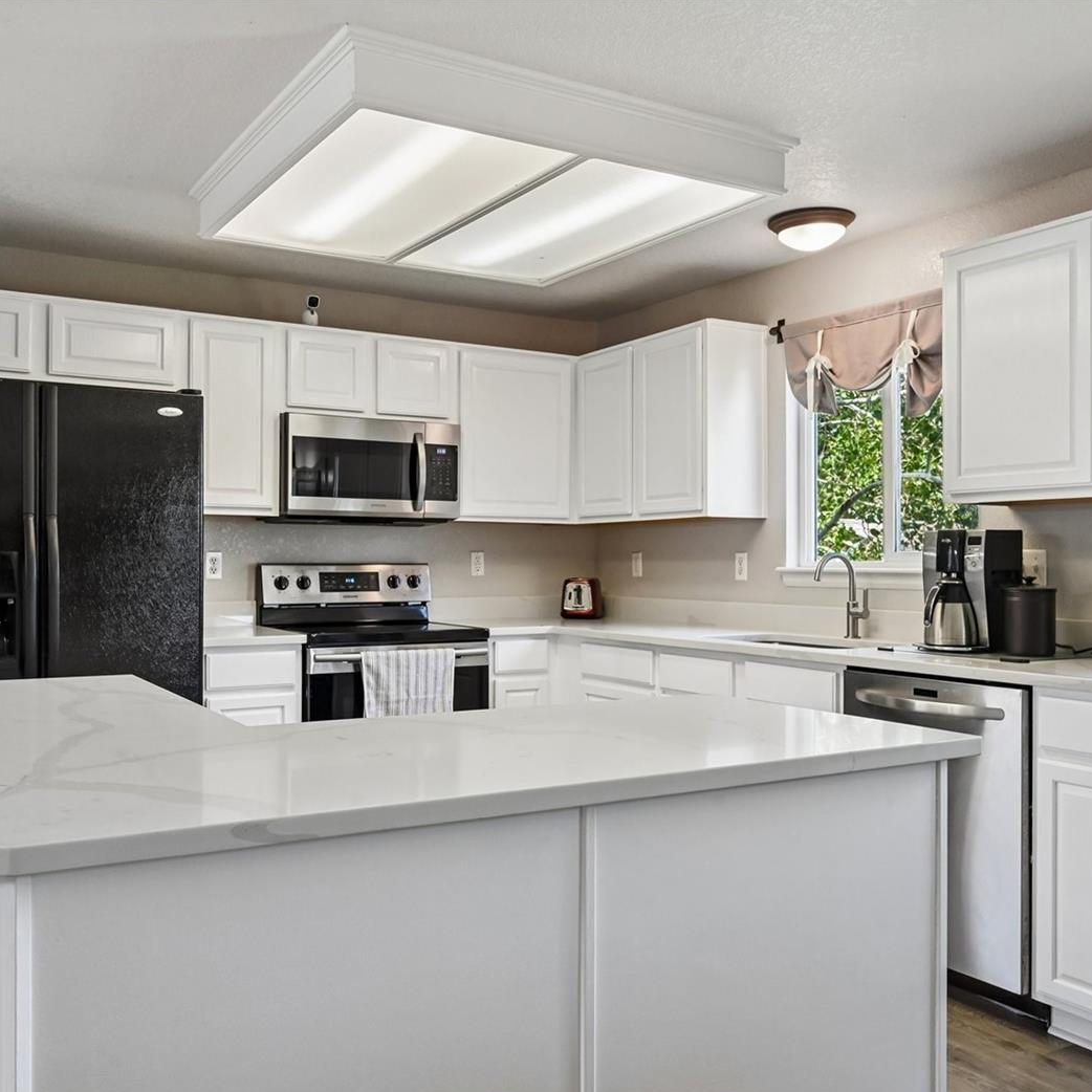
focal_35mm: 30
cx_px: 519
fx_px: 1071
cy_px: 555
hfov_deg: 54.0
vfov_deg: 54.0
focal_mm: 23
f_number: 10
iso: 400
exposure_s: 1/25
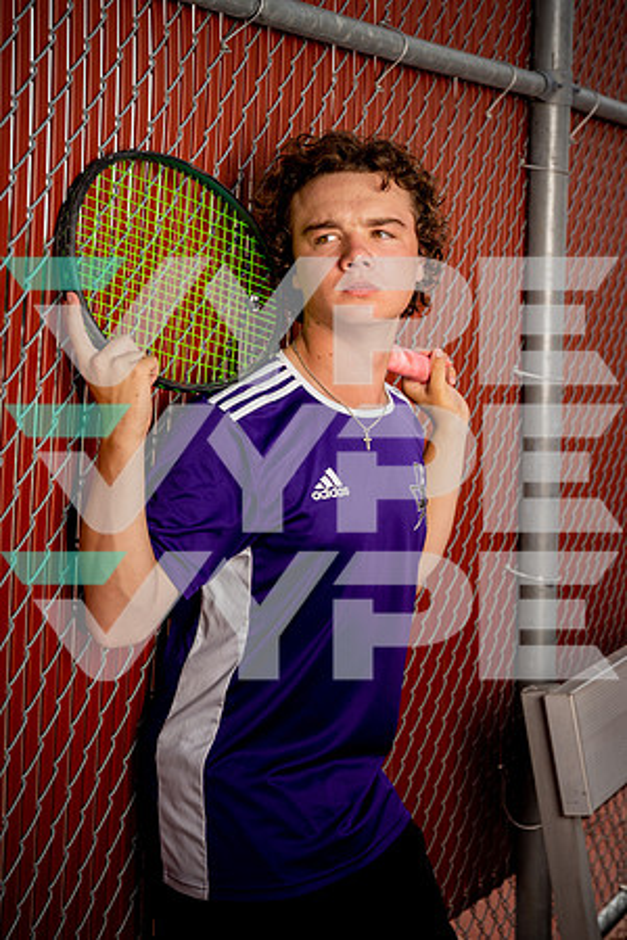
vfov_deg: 32.4
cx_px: 314
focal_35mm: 62
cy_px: 470
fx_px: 1620
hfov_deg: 21.9
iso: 50
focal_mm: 62
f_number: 7.1
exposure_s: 1/250
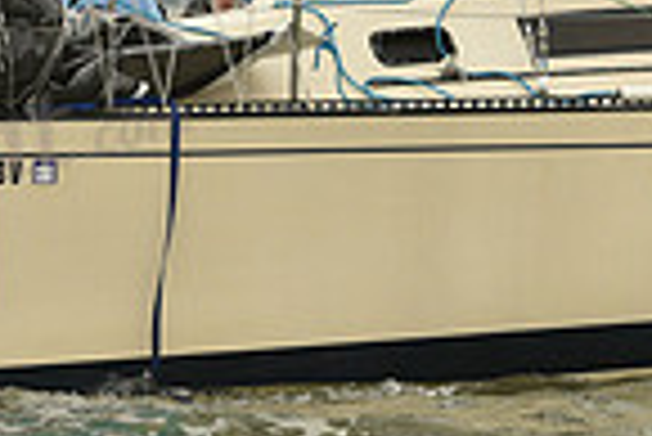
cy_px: -115
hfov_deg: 2.6
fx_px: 14503
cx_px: 427
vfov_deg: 1.7
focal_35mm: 800
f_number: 8
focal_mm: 200
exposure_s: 1/1000
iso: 400
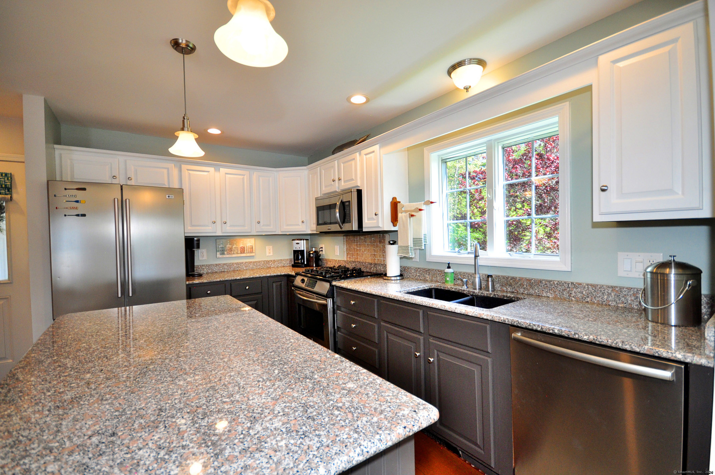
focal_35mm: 15
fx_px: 298
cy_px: 238
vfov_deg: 77.2
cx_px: 358
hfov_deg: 100.5
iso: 640
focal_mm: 10
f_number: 4
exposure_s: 1/160
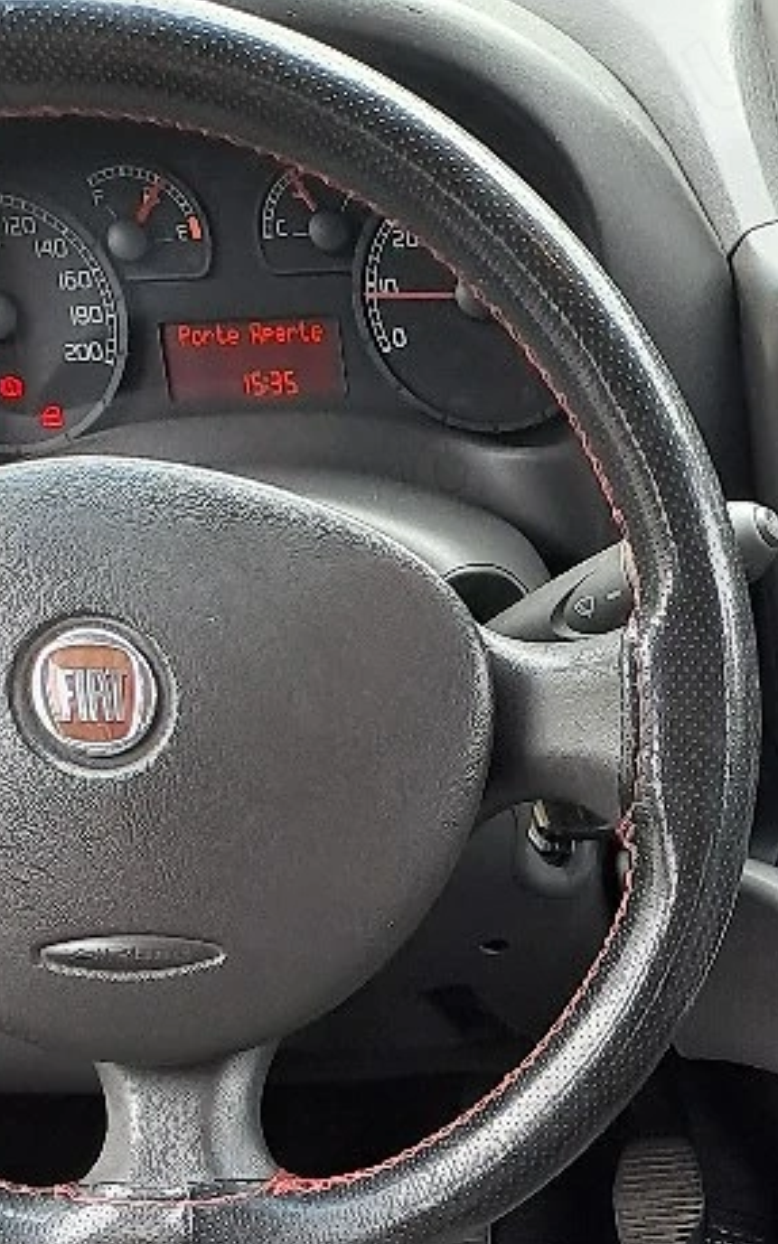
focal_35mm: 77
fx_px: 2611
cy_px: 1457
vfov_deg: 24.5
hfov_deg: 15.9
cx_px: 1079
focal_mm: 4.65
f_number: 1.8
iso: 50
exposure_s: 1/100
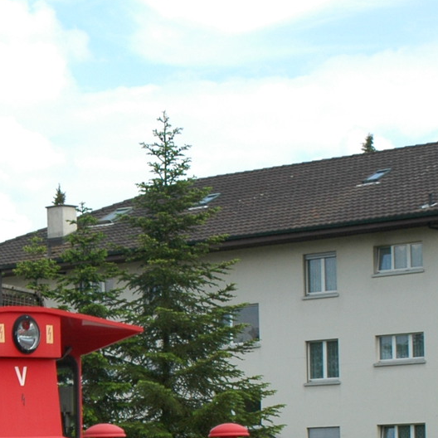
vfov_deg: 11.9
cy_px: 517
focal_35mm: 144
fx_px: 2055
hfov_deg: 12.0
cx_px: -15
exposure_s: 1/320
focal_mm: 31
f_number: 9
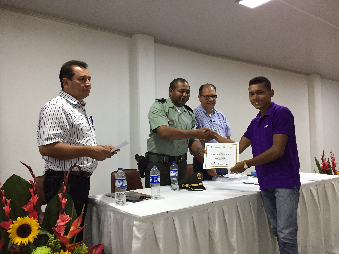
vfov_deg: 48.2
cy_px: 127
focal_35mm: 29
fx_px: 284
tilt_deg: +1.4
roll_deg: +1.4
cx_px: 170
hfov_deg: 61.7
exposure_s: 1/30
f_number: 2.2
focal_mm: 4.15
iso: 160
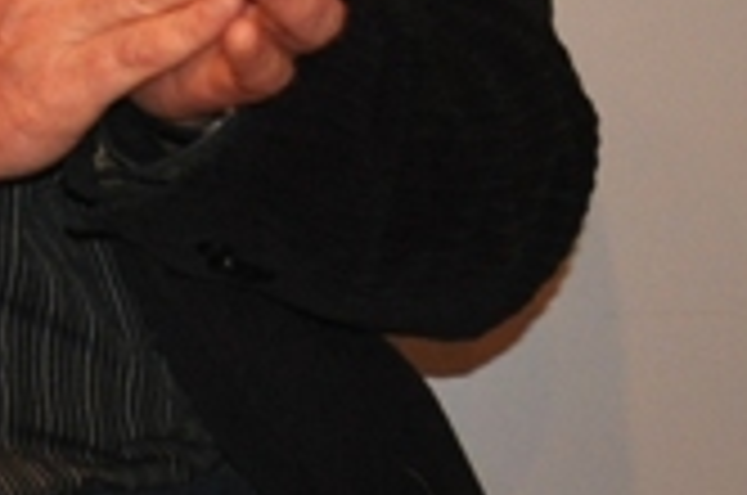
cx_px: -1530
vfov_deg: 4.1
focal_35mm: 326
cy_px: -518
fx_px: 6751
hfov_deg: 5.9
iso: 800
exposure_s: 1/60
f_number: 4
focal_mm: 28
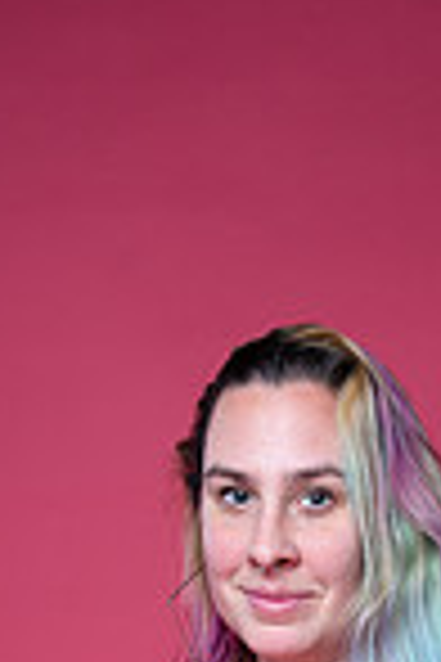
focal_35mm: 107
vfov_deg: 17.5
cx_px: 432
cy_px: 946
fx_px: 1966
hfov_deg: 12.7
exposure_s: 1/160
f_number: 8
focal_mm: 35
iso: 100
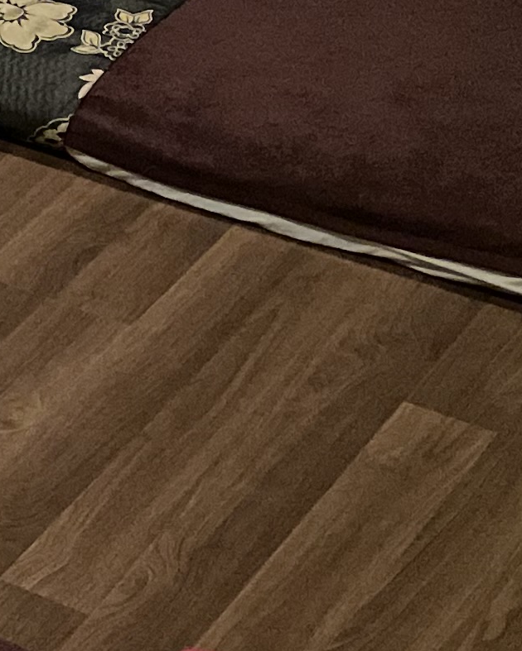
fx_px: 2510
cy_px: 554
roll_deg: +2.0
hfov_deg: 11.1
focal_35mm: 130
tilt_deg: -38.9
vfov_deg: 14.7
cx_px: -421
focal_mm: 4.2
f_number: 1.6
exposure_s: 1/20
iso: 1000
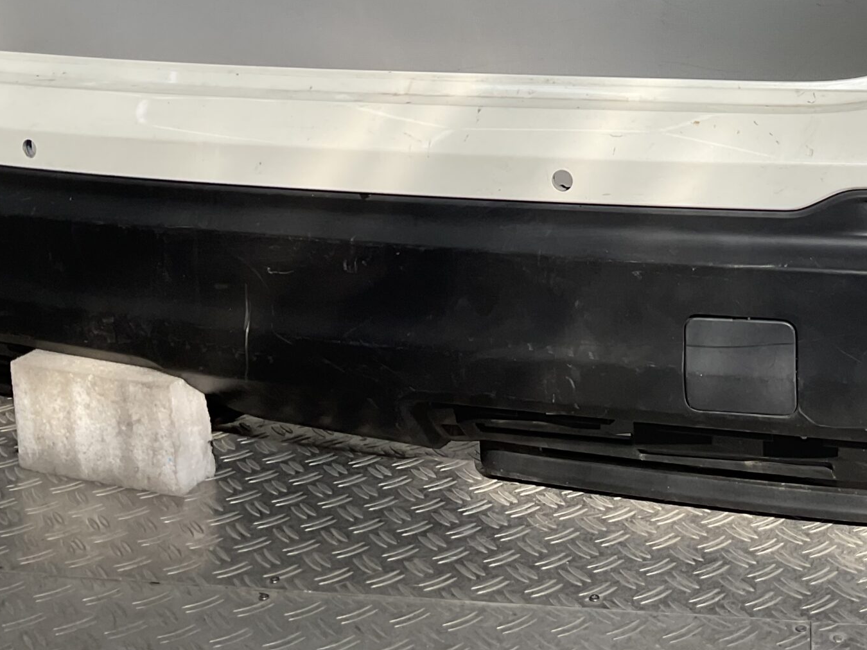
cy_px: 49
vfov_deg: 25.6
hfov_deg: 34.5
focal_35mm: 55
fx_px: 1377
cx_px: 609
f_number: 1.8
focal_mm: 3
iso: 16
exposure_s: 1/770
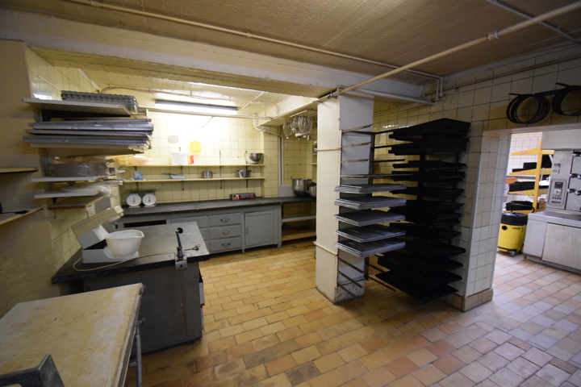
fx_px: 242
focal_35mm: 15
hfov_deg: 100.4
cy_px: 194
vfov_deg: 77.3
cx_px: 290
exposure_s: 1/160
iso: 3200
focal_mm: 10
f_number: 3.5
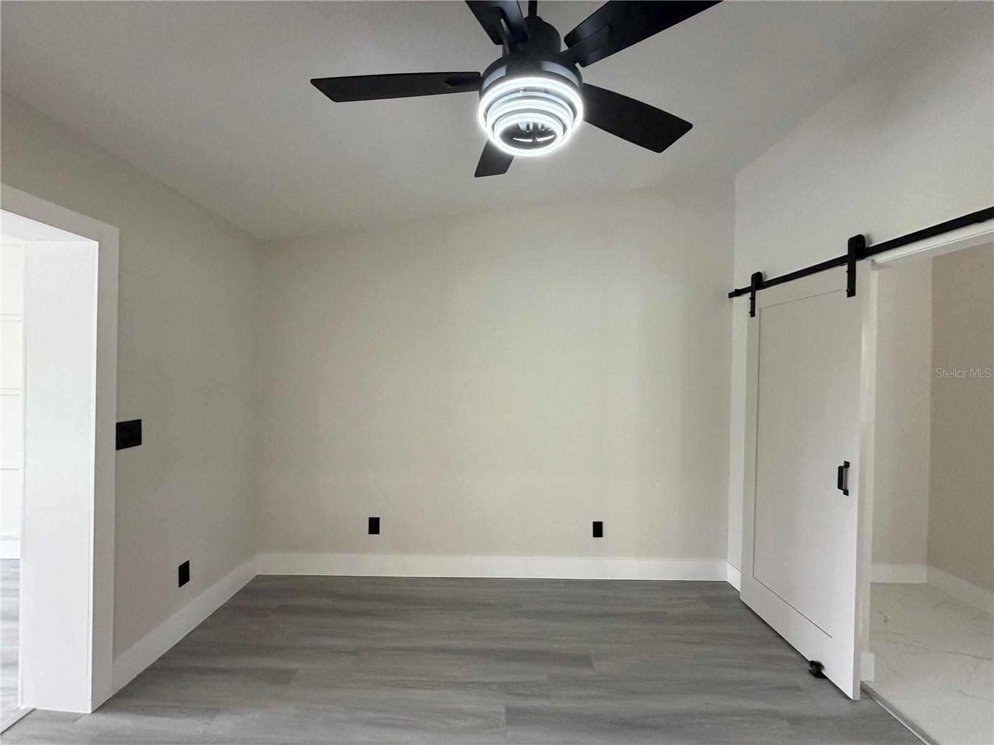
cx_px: 497
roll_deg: -0.6
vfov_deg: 85.7
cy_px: 372
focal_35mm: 14
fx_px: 402
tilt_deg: +0.1
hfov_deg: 102.1
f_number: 2.2
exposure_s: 1/119
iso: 320
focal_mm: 2.22
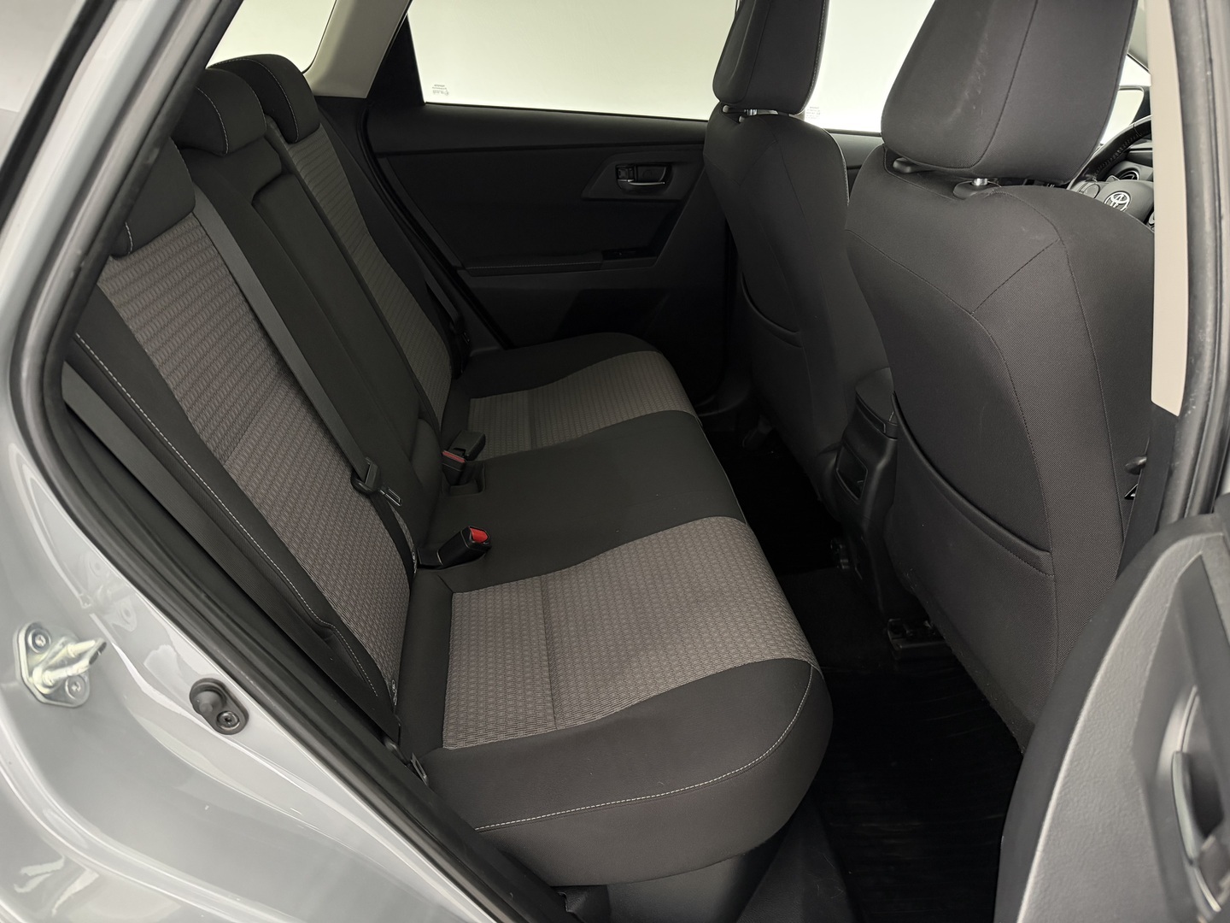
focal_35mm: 24
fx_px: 853
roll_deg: -1.6
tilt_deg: -28.1
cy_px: 462
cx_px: 615
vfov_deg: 56.8
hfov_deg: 71.6
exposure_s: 1/33
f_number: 1.78
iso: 800
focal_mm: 6.76
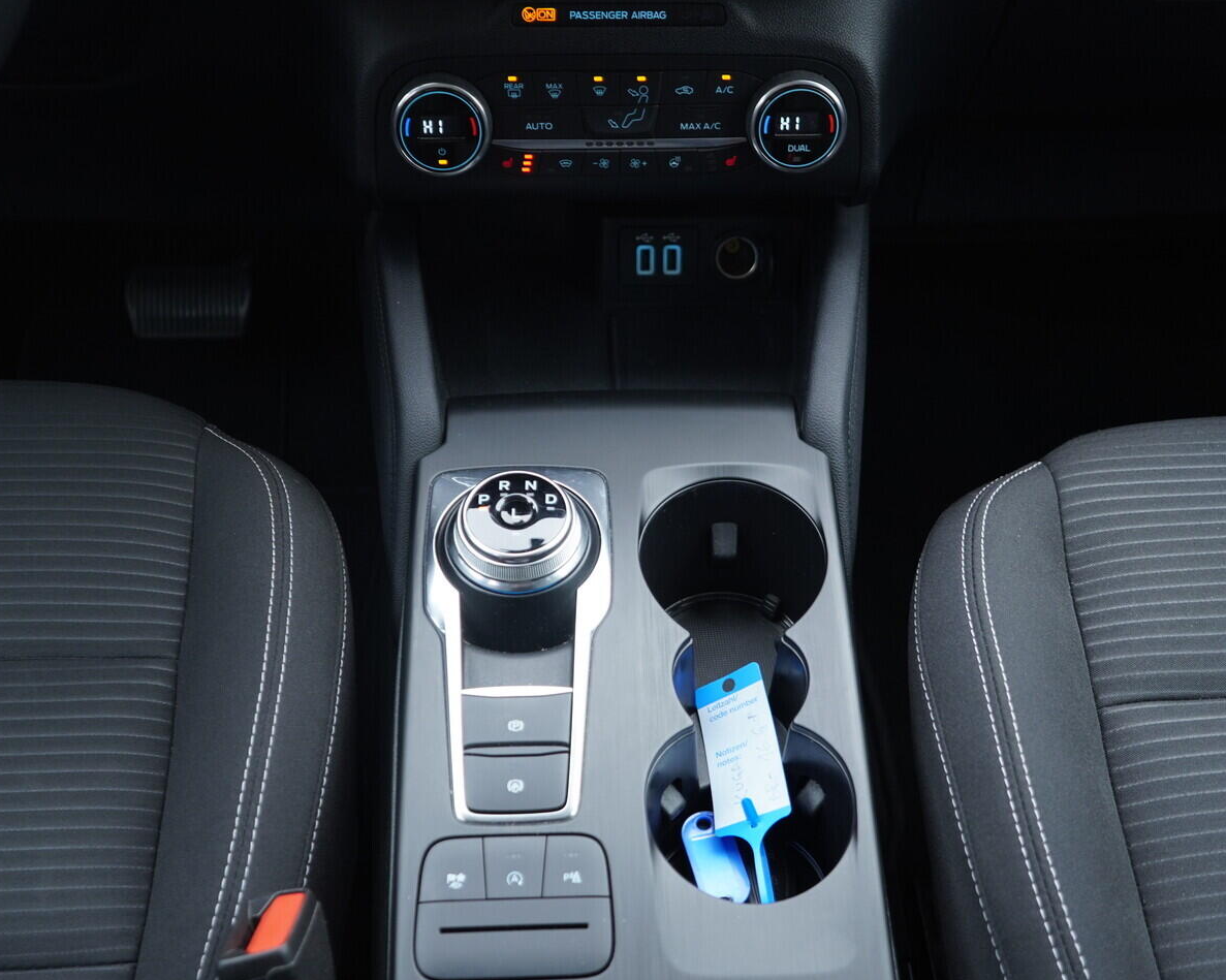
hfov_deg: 44.8
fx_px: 1487
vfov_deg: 36.5
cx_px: 649
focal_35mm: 41
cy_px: 495
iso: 320
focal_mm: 24
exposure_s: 1/40
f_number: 2.8
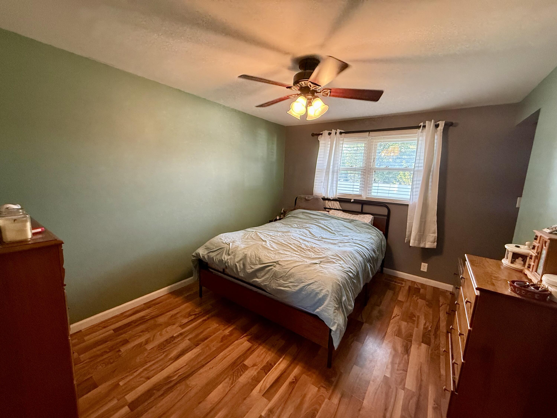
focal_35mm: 14
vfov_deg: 85.7
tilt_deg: -8.9
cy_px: 209
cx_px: 278
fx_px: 225
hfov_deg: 102.1
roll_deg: -2.3
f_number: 2.2
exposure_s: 1/60
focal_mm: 2.22
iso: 320
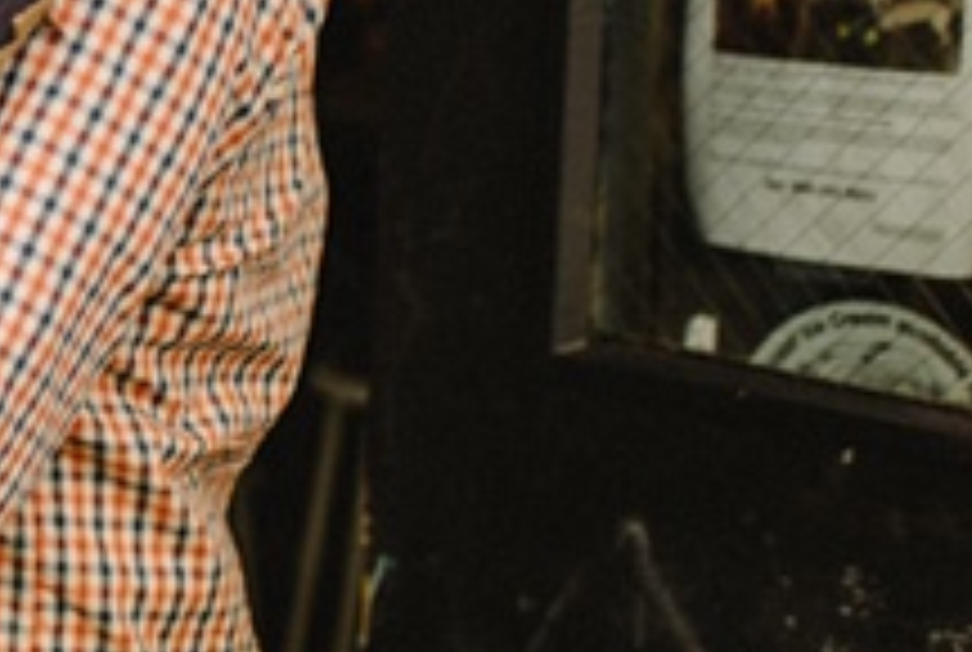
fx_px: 3328
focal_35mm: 123
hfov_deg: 15.5
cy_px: 243
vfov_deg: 11.2
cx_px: -414
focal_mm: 35
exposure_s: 1/100
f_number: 2
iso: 50
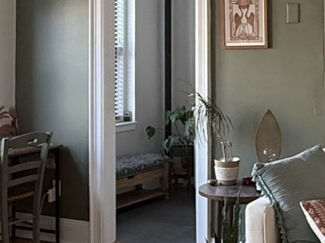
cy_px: 44
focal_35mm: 69
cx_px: 272
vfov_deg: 21.0
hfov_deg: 27.5
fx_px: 648
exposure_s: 1/99
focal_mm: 2.22
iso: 320
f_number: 2.2
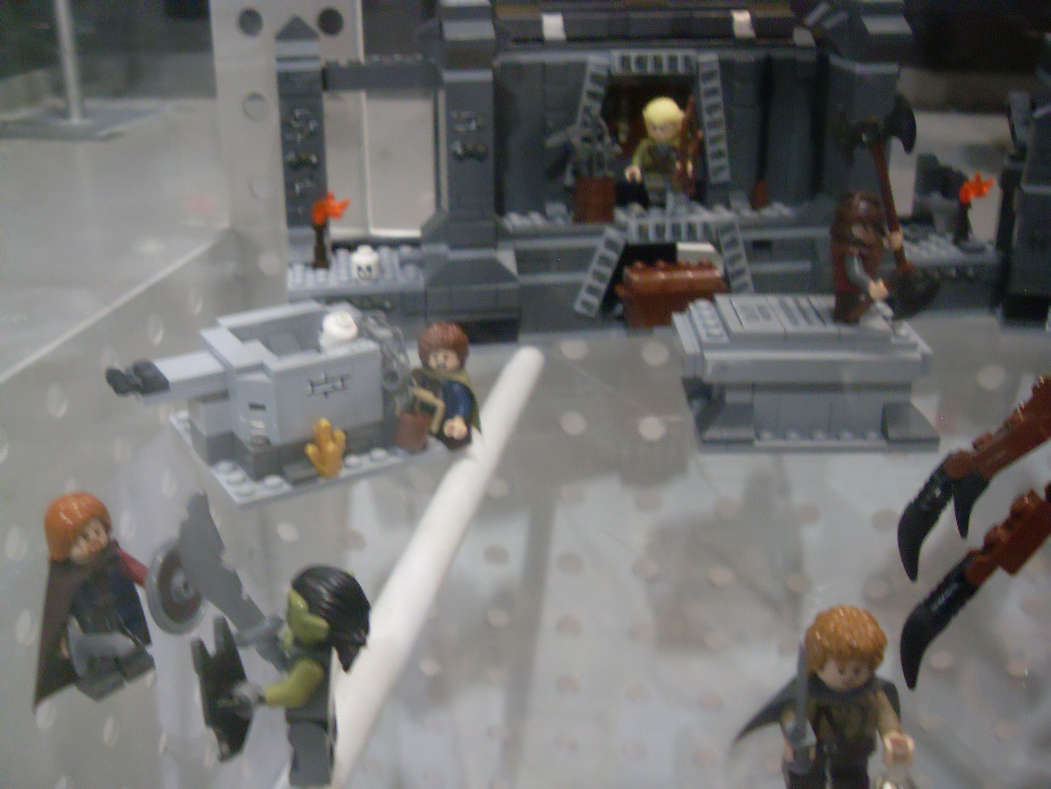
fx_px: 1123
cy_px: 394
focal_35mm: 37
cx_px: 526
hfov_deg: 50.1
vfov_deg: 38.7
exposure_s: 1/8
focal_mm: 6.3
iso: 200
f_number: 2.8
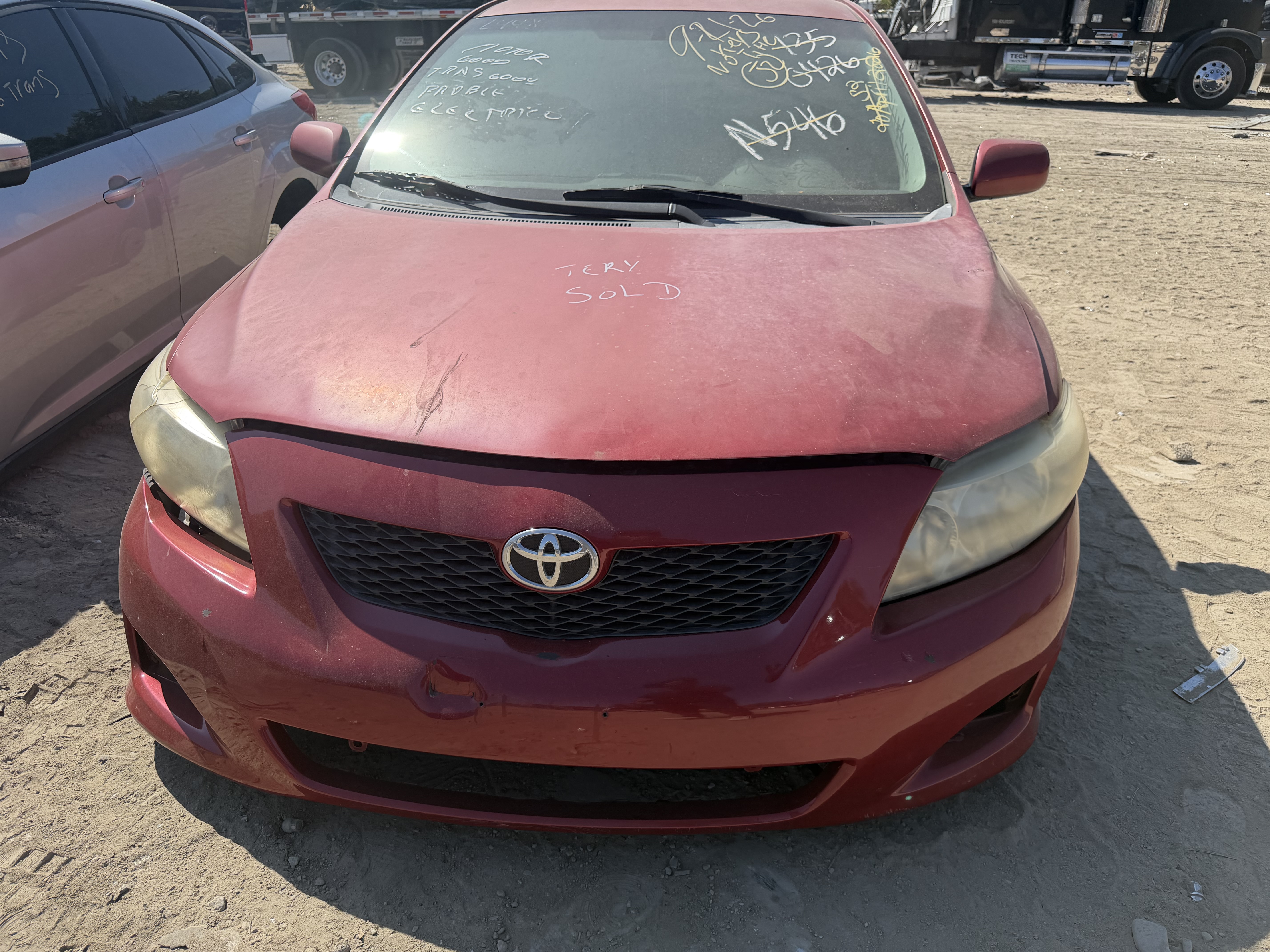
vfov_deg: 56.8
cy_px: 476
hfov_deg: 71.6
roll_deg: +1.1
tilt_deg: -26.2
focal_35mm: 24
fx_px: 881
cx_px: 635
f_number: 1.78
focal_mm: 6.76
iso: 100
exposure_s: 1/4975
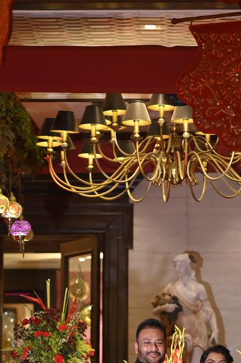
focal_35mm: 140
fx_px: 1407
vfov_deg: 14.7
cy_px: 212
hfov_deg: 9.8
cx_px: 169
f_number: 2
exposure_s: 1/200
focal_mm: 50
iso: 640
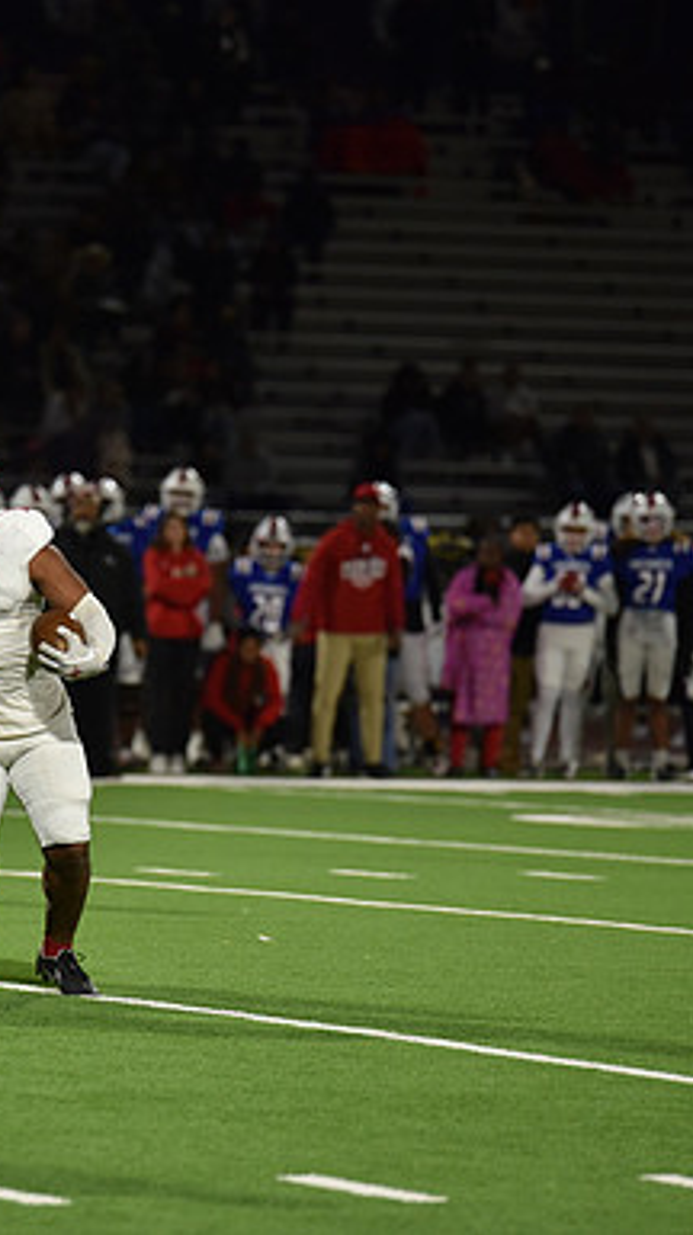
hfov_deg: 4.0
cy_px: 618
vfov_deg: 7.2
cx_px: 35
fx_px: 9820
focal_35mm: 300
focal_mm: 190
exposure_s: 1/500
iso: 1600
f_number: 2.8
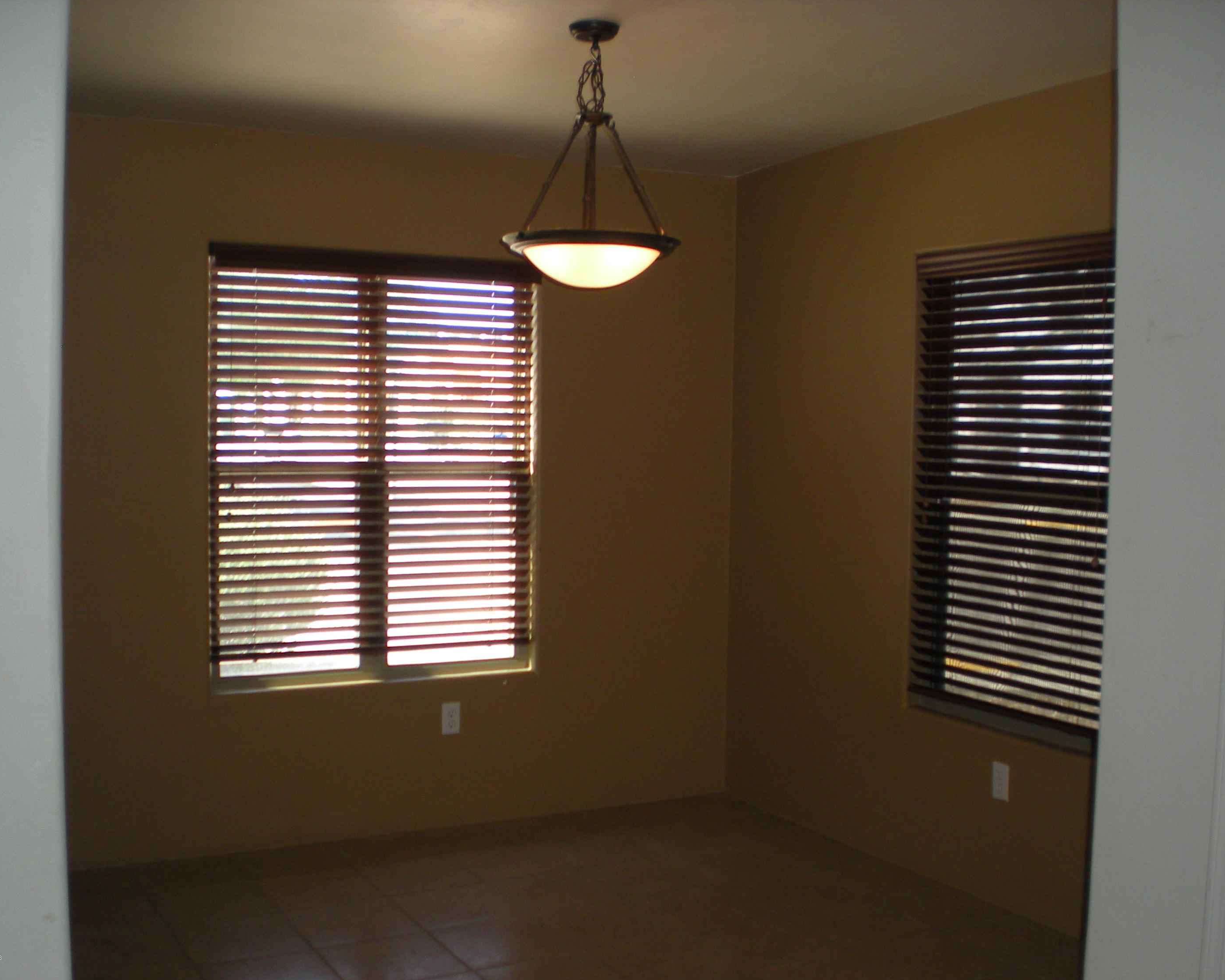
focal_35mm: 40
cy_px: 493
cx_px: 620
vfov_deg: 37.3
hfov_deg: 45.8
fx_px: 1450
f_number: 3.1
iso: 120
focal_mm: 6.3
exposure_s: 1/70
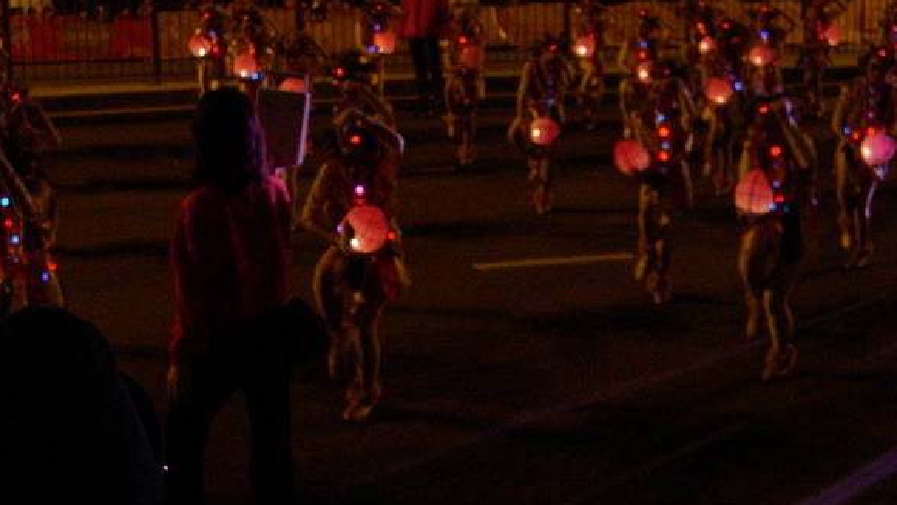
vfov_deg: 21.1
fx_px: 1356
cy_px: 208
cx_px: 329
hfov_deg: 36.4
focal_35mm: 57
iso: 400
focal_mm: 8
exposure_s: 1/23.9
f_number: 2.8
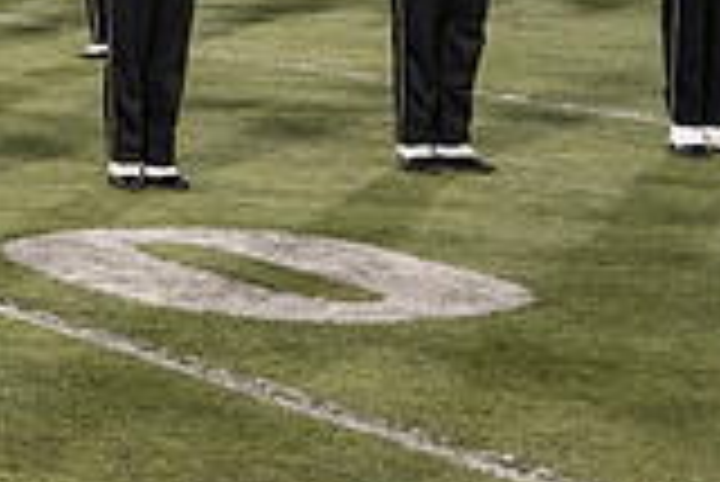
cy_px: -200
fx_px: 3483
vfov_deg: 7.8
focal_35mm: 174
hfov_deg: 11.2
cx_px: -436
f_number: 4
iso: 2000
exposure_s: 1/500
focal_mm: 48
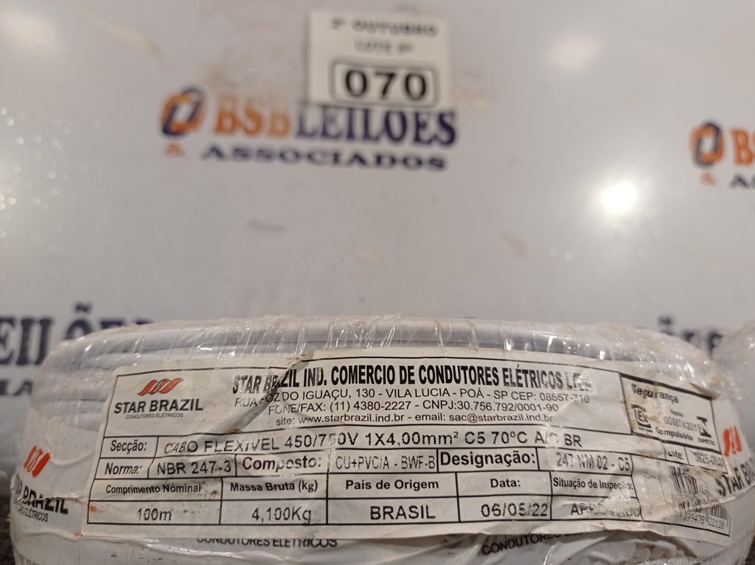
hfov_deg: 63.5
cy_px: 282
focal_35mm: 28
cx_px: 378
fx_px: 610
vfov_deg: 49.7
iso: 101
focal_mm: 4.7
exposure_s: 1/123
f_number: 1.79
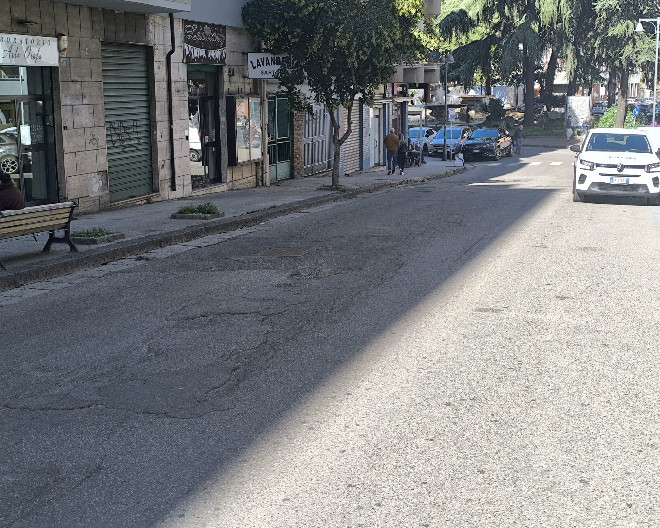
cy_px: 259
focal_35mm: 49
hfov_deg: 38.0
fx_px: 957
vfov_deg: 30.8
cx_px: 328
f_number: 1.65
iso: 50
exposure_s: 1/544
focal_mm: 6.14
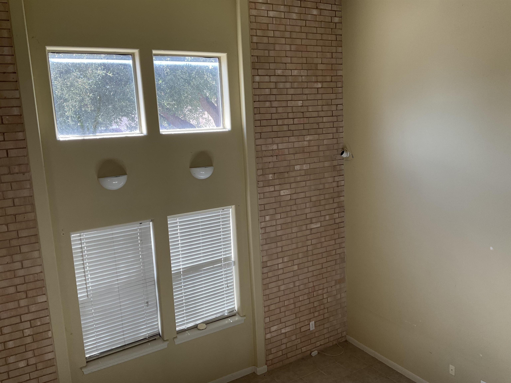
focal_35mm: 29
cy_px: 192
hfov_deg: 61.7
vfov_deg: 48.2
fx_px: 428
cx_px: 256
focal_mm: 3
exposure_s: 1/120
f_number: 1.8
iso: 64
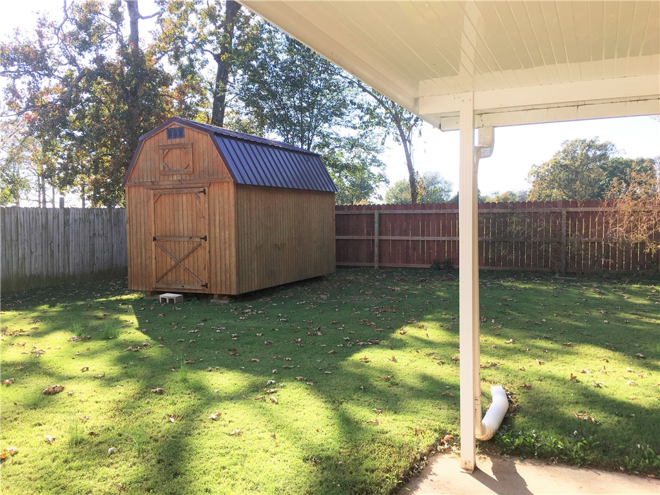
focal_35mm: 29
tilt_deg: -2.5
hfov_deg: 61.7
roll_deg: +1.3
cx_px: 330
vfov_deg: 48.2
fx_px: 553
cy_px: 248
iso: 25
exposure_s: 1/668
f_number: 2.2
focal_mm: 4.15
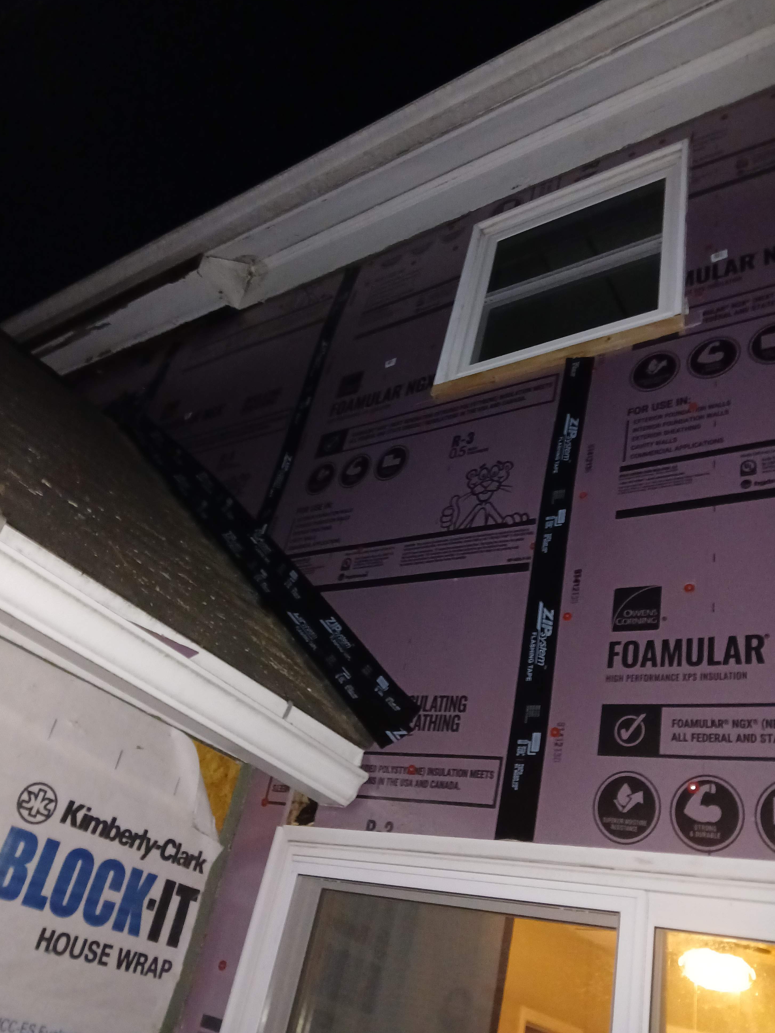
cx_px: 386
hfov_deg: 51.4
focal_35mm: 27
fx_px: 806
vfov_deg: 65.3
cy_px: 499
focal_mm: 3.98
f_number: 1.8
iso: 640
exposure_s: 1/20
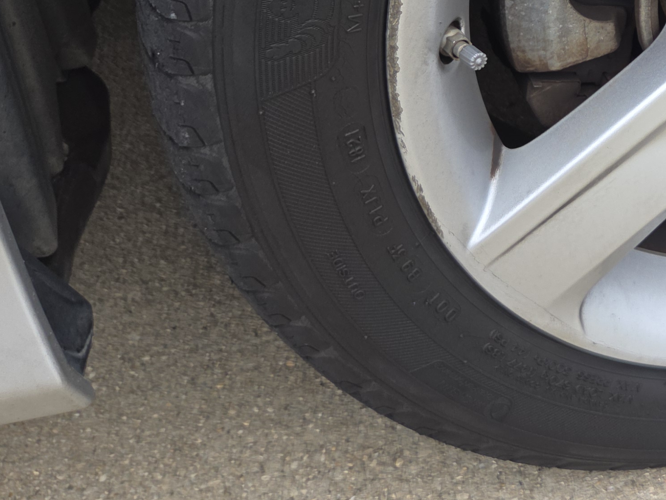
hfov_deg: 27.3
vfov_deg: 22.7
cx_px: 811
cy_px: 4
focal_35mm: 62
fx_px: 1193
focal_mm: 5.4
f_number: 1.8
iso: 25
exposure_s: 1/622
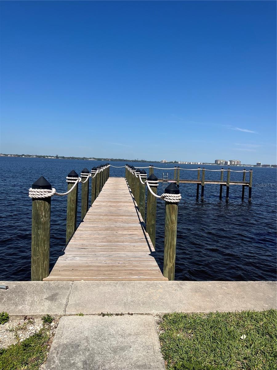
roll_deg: -1.5
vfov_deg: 67.3
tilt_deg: -4.9
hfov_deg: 53.1
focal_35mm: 26
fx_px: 277
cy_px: 185
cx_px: 138
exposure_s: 1/5556
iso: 50
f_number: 1.6
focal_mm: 5.1
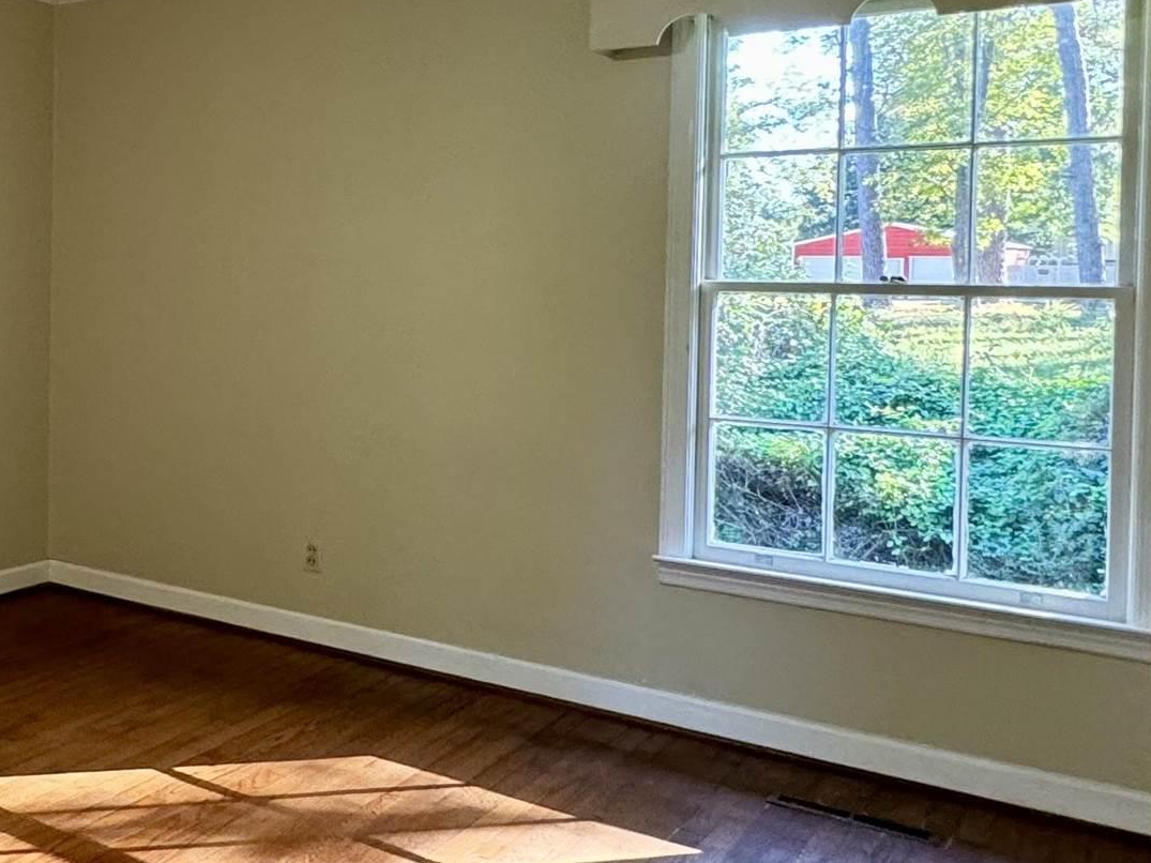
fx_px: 1330
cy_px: 287
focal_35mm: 40
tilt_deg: -1.2
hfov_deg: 38.6
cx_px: -119
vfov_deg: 35.6
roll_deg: -0.9
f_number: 2.2
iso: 160
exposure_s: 1/60
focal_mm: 2.22
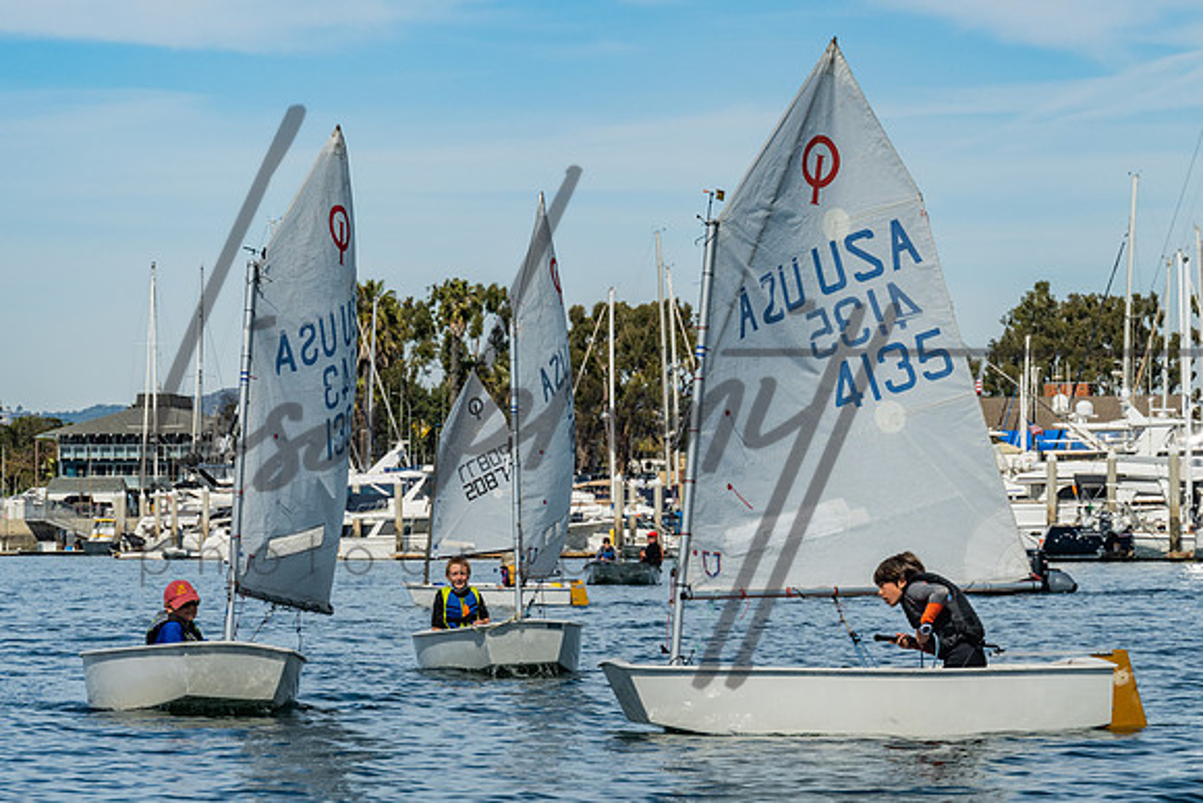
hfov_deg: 13.4
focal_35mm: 153
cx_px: 671
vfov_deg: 9.0
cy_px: 447
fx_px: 5104
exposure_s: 1/500
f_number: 10
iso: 250
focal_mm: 110
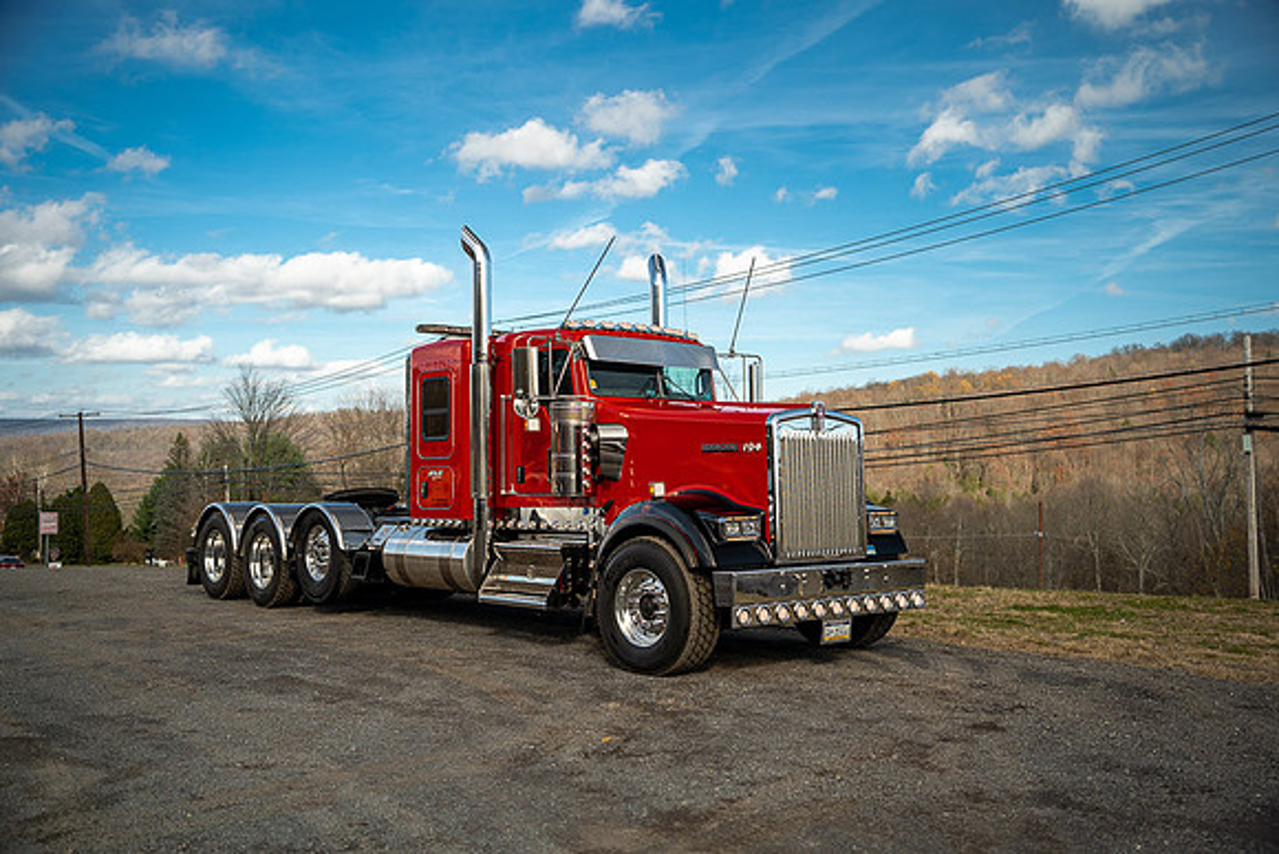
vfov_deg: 36.9
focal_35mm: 36
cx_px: 640
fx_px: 1279
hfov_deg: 53.1
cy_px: 427
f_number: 2.2
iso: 100
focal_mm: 36
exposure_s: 1/1000
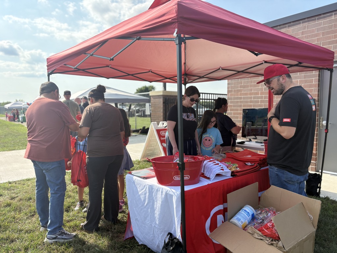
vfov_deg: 53.1
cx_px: 168
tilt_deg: -4.1
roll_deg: +0.8
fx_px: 253
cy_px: 126
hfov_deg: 67.3
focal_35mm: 26
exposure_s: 1/1848
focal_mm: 5.96
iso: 64
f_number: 1.6
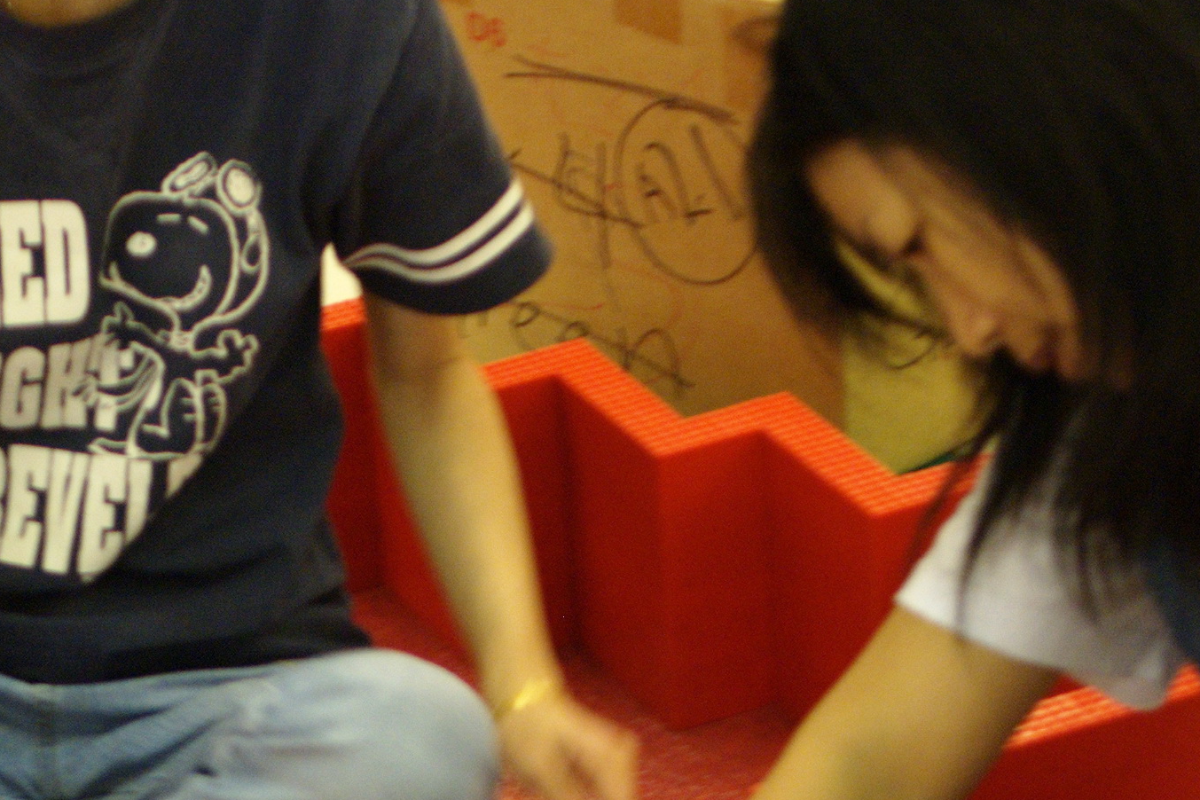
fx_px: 5014
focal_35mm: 150
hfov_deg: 13.6
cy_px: 982
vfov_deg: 9.0
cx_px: 396
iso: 800
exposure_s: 1/40
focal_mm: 35
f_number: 3.2
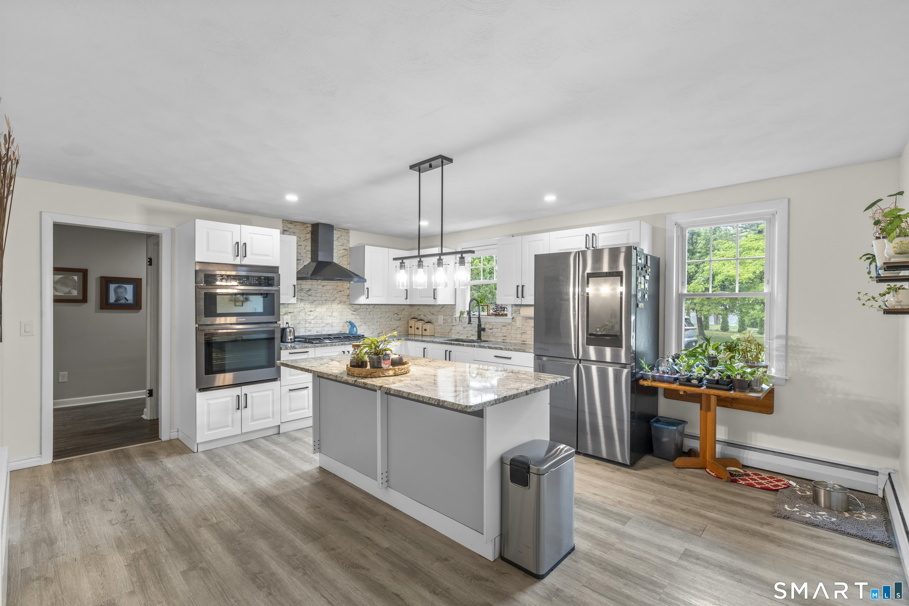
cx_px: 454
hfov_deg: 96.7
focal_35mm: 16
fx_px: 404
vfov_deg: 73.7
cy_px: 303
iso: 200
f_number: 9
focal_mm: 16
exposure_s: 1.3
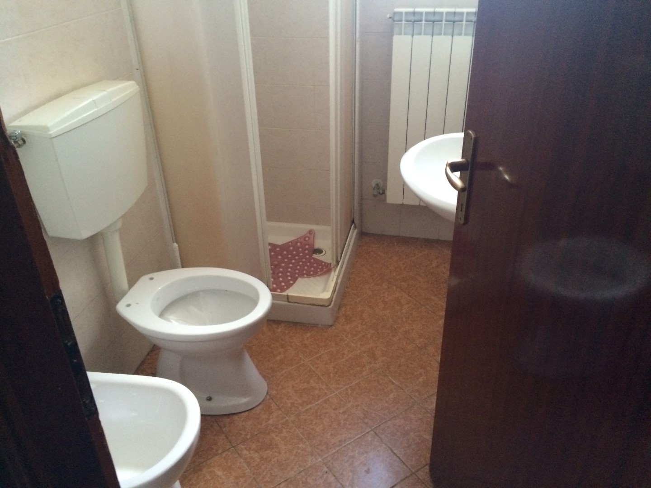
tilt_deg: -30.7
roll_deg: -0.2
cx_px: 326
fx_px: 545
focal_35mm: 29
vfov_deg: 48.2
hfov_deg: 61.7
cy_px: 244
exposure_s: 1/20
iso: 320
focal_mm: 4.15
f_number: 2.2
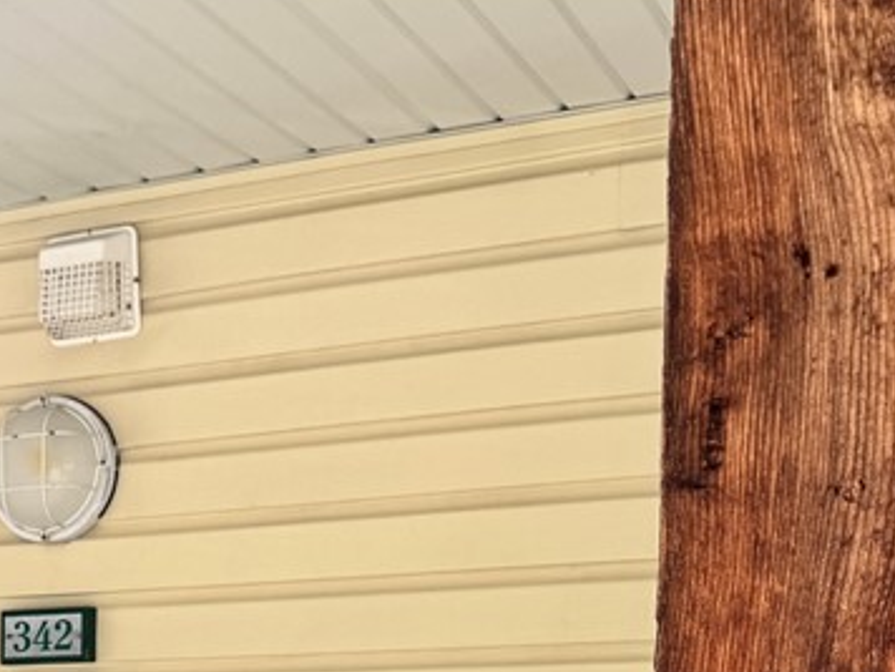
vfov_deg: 19.2
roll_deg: +0.5
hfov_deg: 26.8
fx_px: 1784
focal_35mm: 69
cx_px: 18
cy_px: 944
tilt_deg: -6.0
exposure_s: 1/925
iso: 80
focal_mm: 6.76
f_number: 1.78
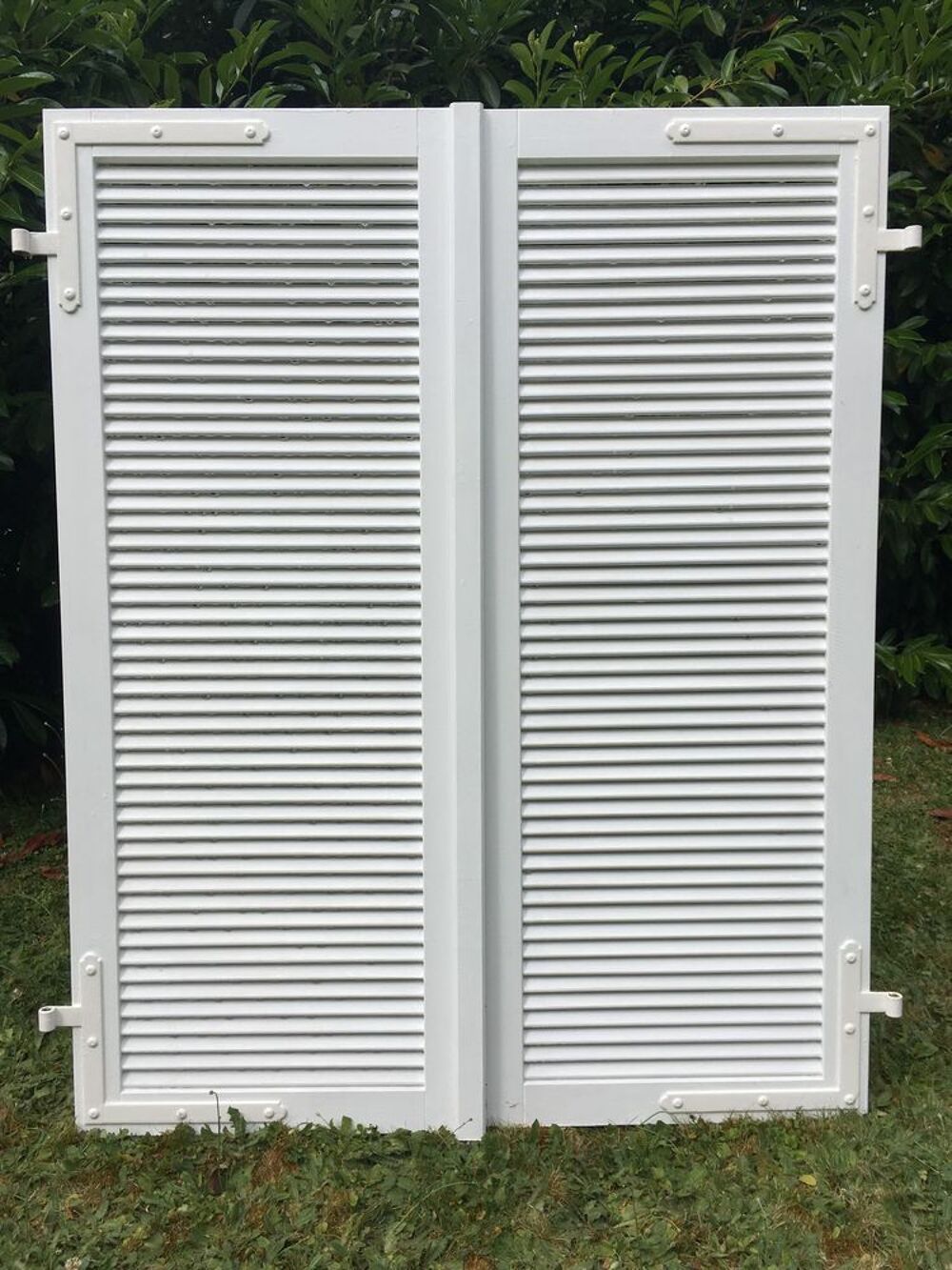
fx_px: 1063
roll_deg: +0.6
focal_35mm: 29
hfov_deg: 48.2
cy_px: 635
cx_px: 476
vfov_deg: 61.7
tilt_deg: -10.8
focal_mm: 4.15
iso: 25
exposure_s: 1/1451
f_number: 2.2
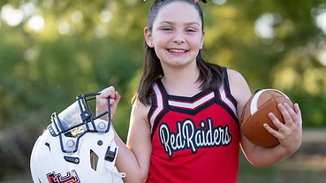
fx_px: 829
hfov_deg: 22.2
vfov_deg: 12.6
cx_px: 195
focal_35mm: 96
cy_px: 118
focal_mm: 50
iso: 100
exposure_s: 1/800
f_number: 1.2
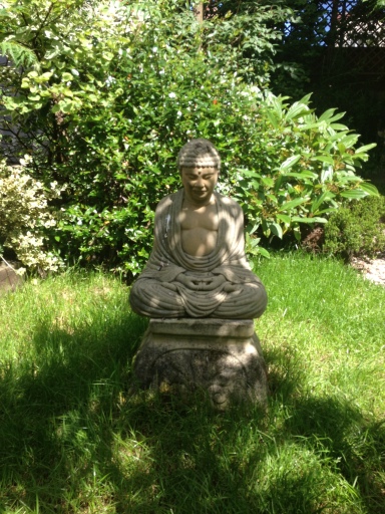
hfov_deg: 40.7
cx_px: 192
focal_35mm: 35
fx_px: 519
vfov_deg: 52.6
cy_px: 257
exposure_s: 1/460
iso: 50
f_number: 2.4
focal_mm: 4.28
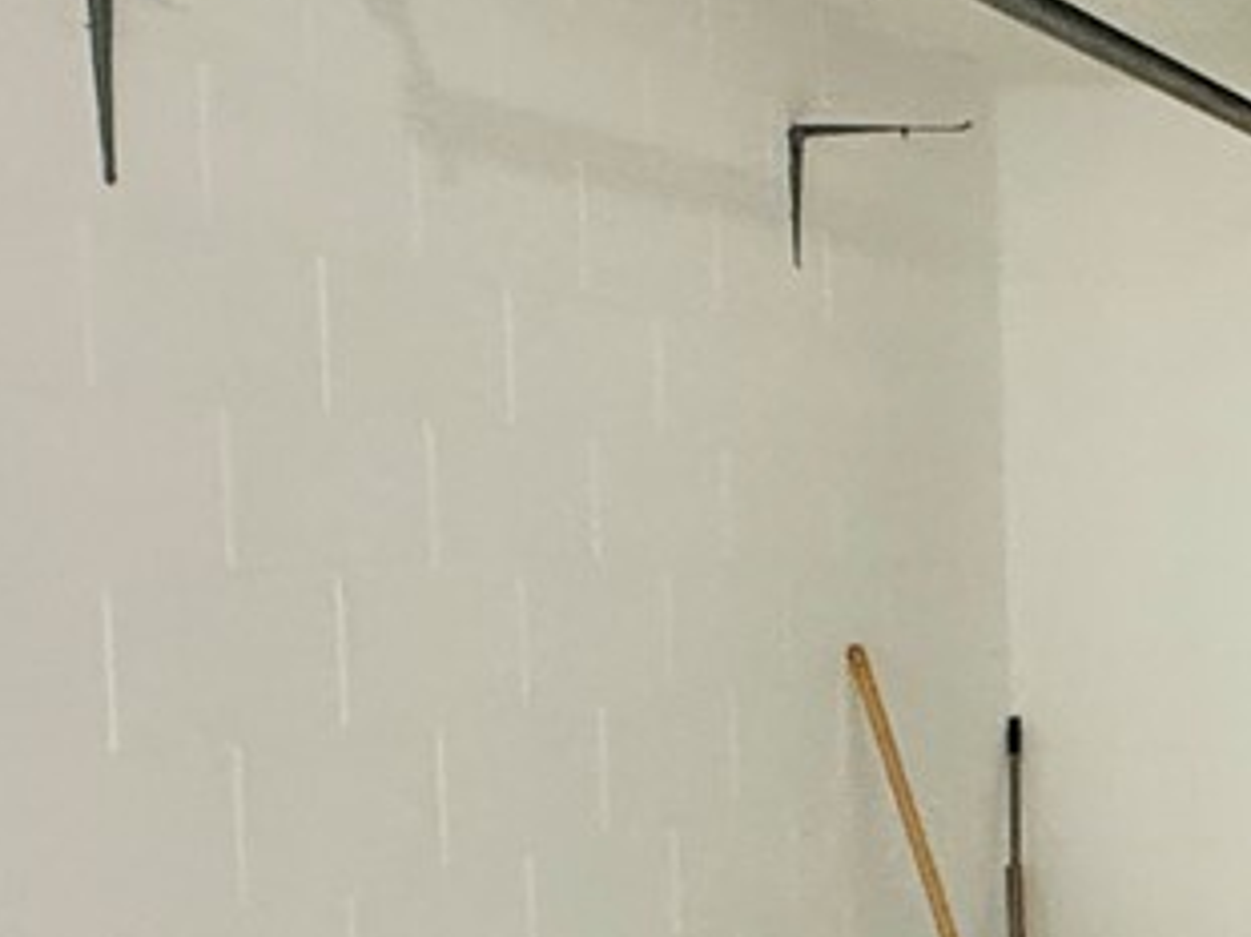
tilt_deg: -3.7
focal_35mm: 72
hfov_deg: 21.3
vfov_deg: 20.2
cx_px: 2027
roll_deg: -1.6
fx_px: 2601
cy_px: 740
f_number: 2.2
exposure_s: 1/68
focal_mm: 2.22
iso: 320
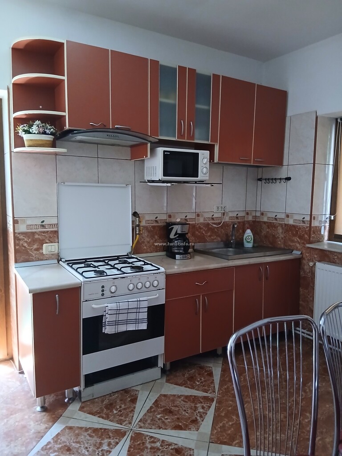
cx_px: 171
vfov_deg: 67.3
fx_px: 343
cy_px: 228
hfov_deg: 53.1
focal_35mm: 26
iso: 500
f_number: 1.8
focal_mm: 3.98
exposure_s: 1/20
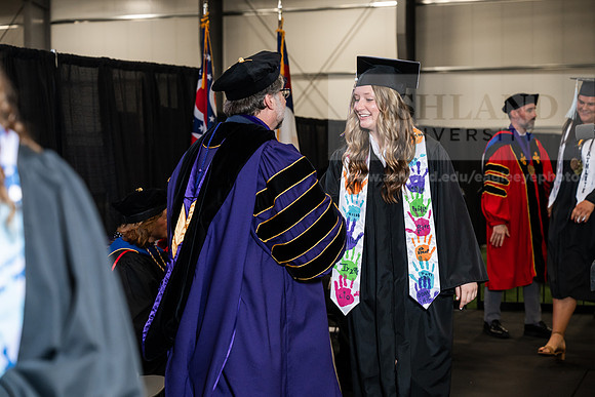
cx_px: 298
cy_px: 198
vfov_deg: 19.5
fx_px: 1157
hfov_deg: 28.8
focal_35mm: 70
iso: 1250
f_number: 4.5
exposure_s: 1/200
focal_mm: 70
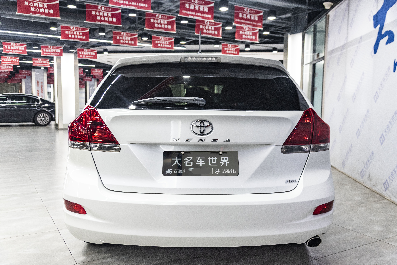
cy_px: 132
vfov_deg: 41.1
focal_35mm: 32
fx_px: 353
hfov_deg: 58.7
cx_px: 198
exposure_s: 1/50
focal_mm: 32
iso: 1000
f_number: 4.5
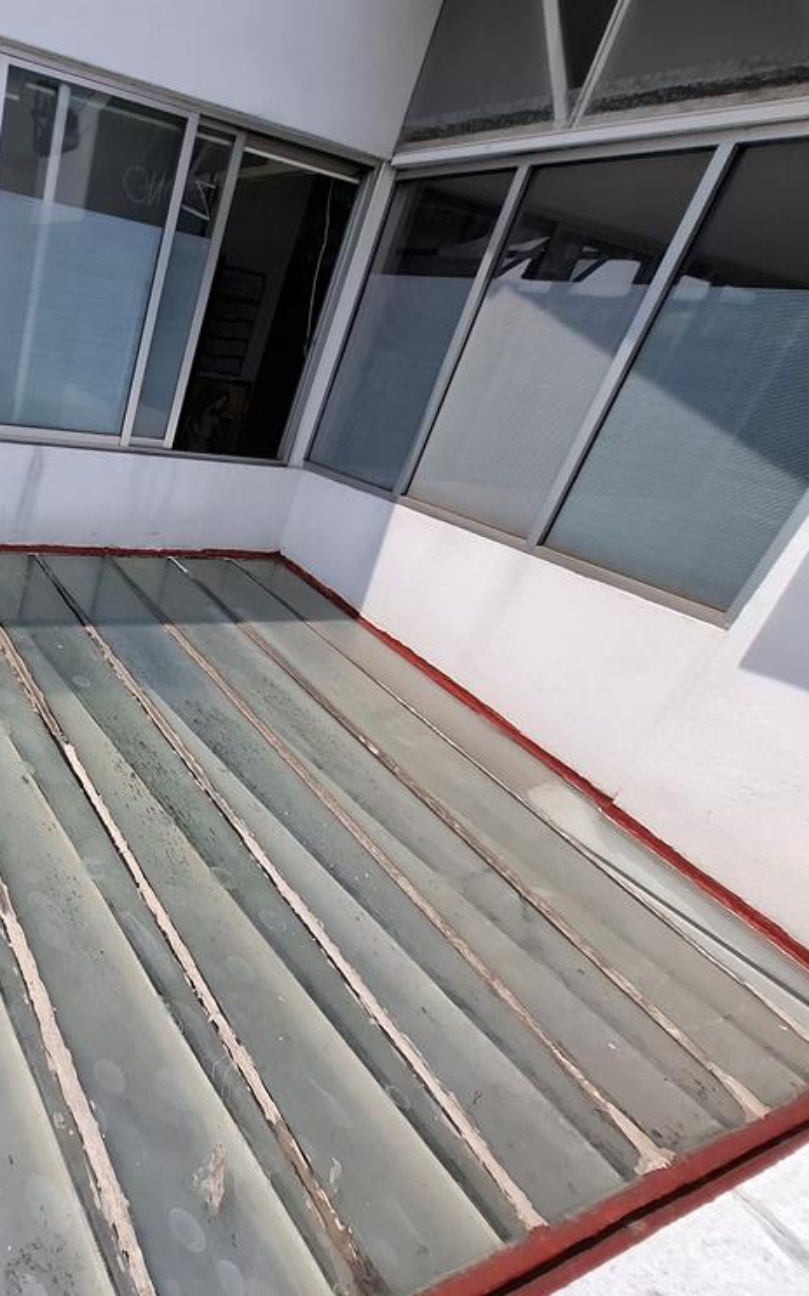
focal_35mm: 19
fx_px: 671
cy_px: 642
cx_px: 9
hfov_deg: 50.8
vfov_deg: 88.0
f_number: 2.2
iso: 40
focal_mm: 1.74
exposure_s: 1/1126
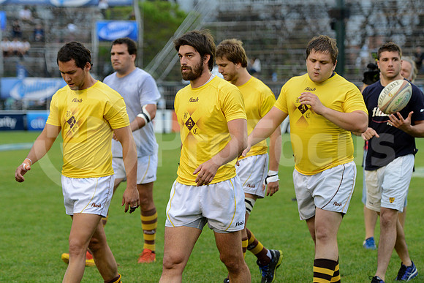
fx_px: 1590
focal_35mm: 135
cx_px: 212
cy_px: 142
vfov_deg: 10.2
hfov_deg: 15.2
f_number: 4
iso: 1600
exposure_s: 1/500
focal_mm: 135
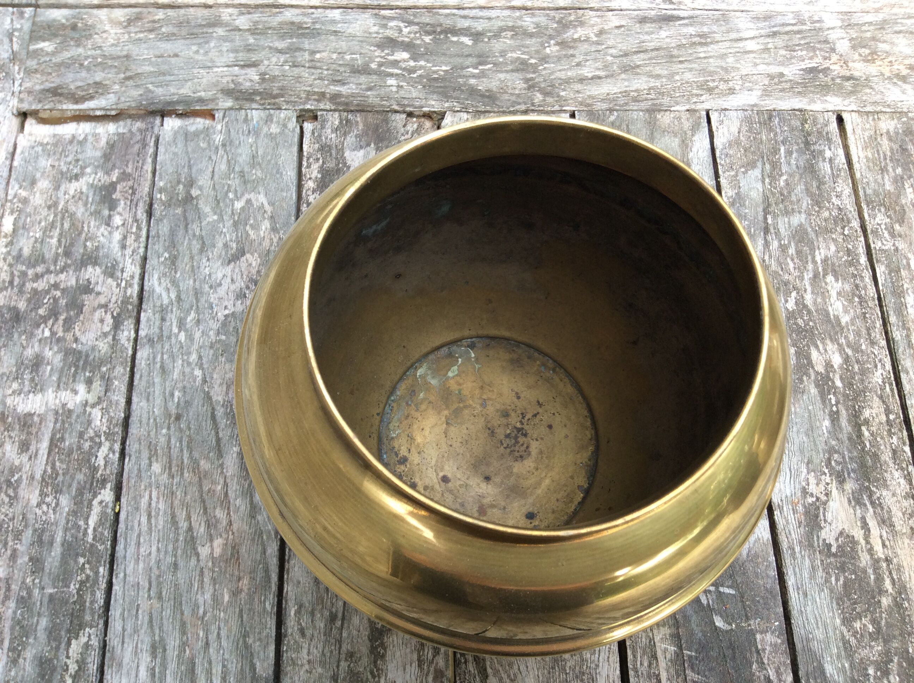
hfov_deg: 56.9
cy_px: 342
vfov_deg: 44.1
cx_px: 457
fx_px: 844
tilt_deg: -70.8
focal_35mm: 32
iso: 32
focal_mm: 3.3
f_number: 2.4
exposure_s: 1/100
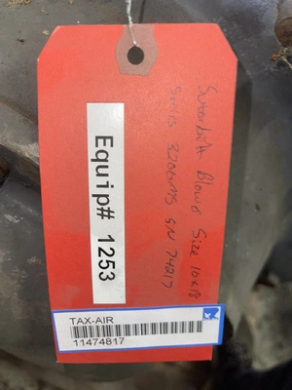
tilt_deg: -62.6
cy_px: 195
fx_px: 292
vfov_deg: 67.3
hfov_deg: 53.1
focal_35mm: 26
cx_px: 146
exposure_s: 1/14
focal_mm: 5.1
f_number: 1.6
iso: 32
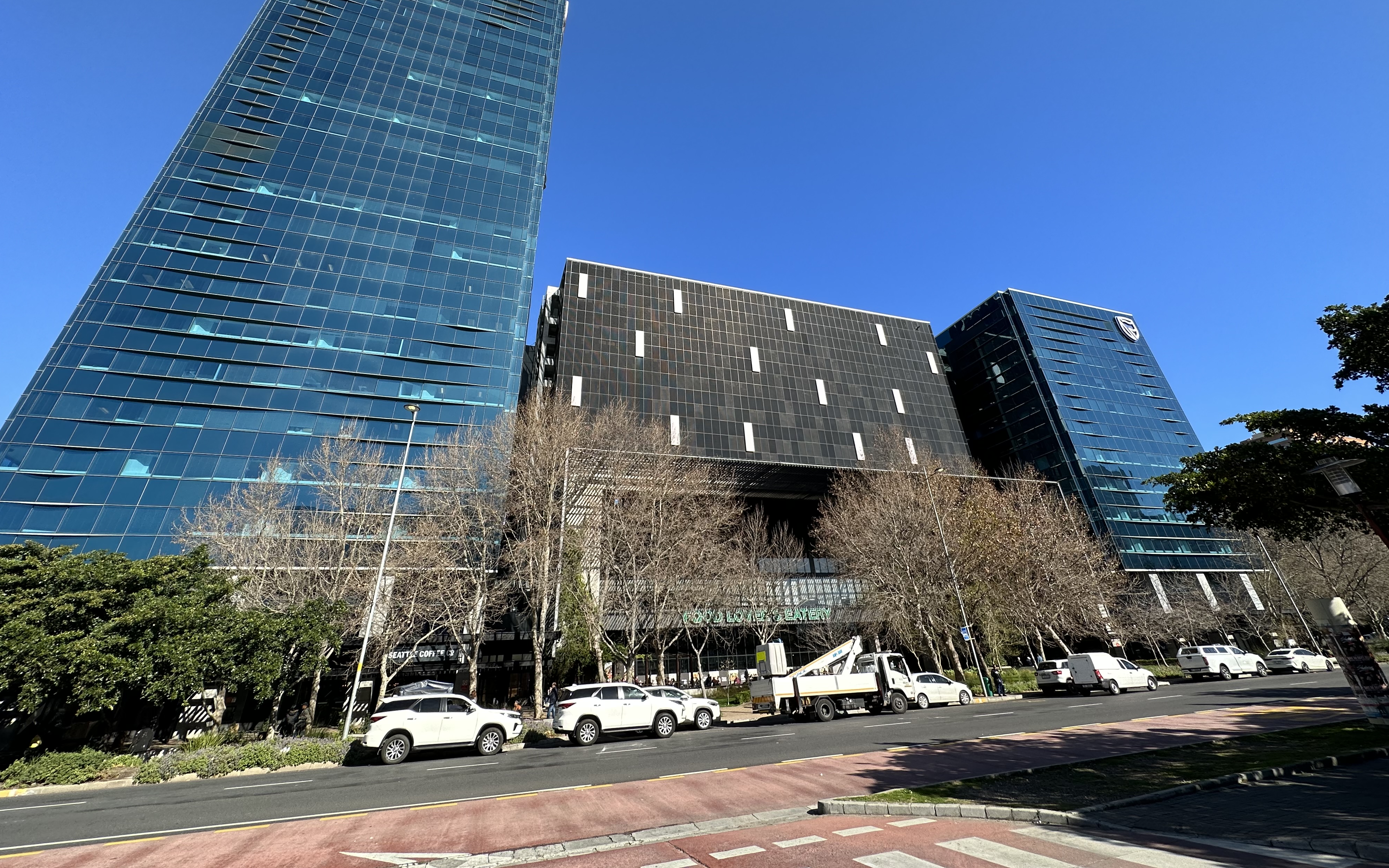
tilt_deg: +31.0
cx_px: 694
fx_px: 568
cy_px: 342
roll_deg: +4.2
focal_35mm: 15
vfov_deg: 73.9
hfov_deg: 101.5
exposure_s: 1/882
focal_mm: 2.22
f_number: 2.2
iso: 40
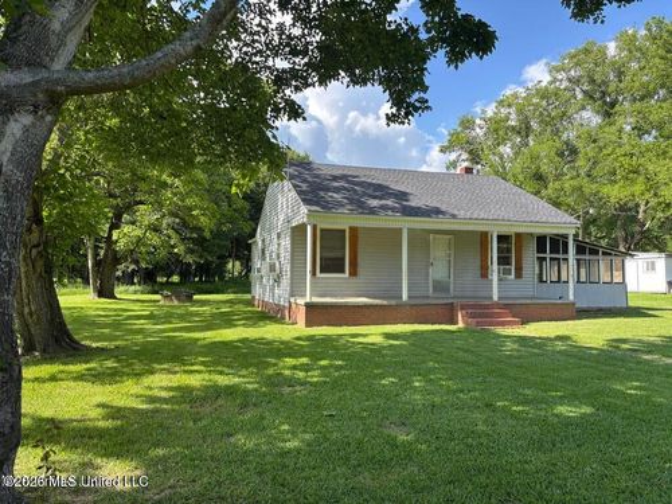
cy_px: 252
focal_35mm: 26
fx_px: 505
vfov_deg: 53.1
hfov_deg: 67.3
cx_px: 336
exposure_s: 1/887
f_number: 1.6
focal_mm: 5.96
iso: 50
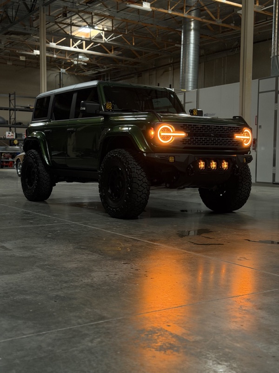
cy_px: 186
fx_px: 516
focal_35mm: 48
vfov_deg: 39.7
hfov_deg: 30.3
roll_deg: -0.2
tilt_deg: -4.3
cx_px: 140
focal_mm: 6.76
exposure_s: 1/38
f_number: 1.78
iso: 500
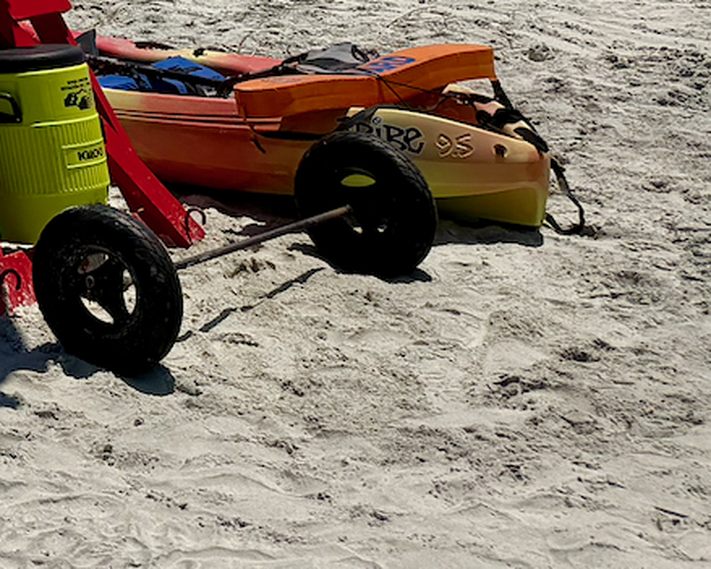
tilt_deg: +2.5
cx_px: -661
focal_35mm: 96
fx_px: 2020
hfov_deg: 16.1
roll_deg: -0.8
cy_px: -520
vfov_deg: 13.9
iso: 80
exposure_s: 1/11905
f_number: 1.78
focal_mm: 6.76
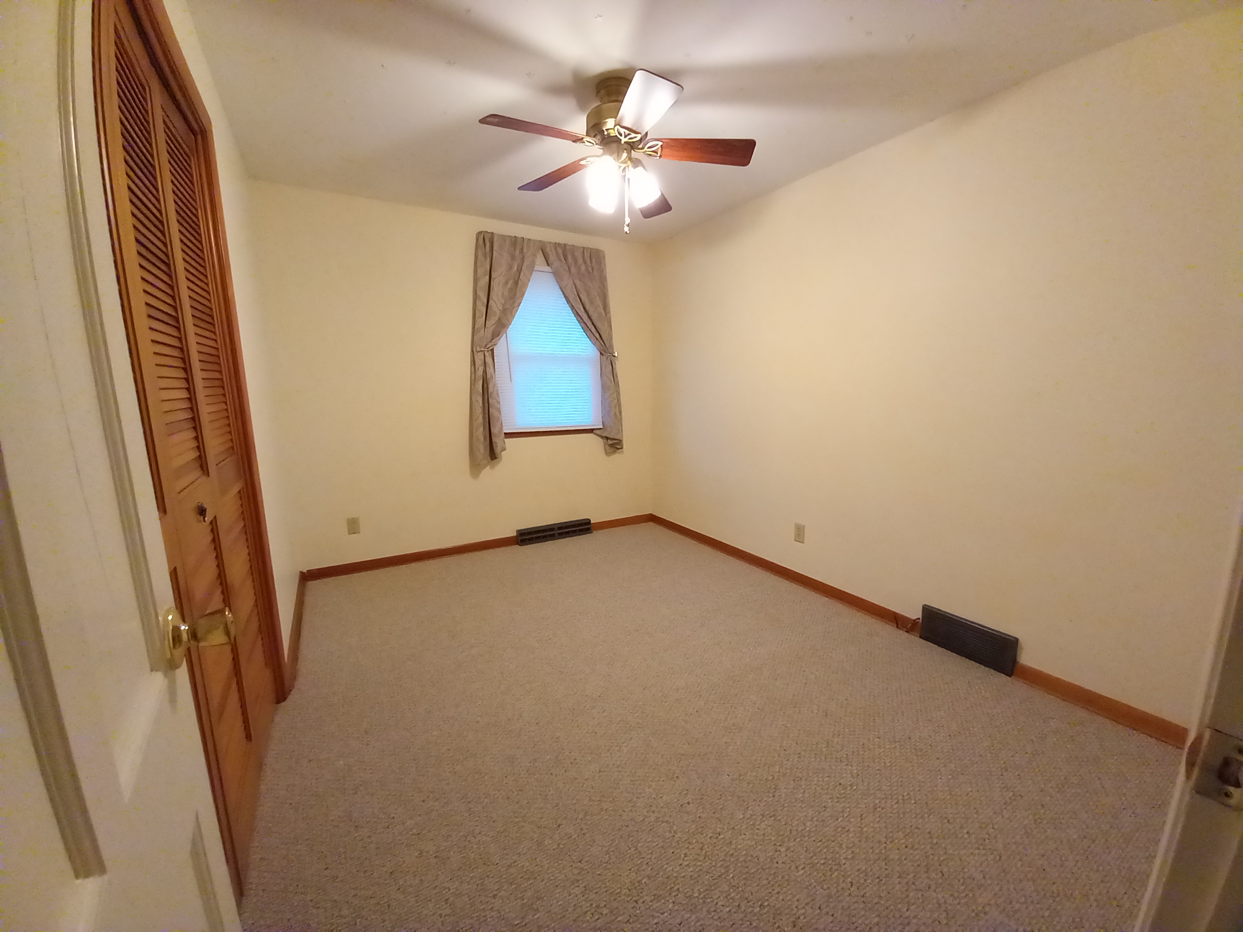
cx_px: 622
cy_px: 466
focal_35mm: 13
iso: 250
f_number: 2.2
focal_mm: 1.13
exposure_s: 1/24
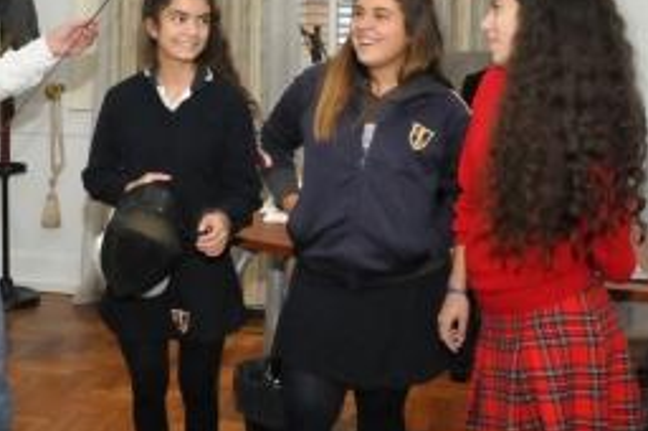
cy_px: 98
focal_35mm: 63
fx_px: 1133
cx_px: 101
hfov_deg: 30.9
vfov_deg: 21.3
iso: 3200
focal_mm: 24
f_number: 9
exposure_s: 1/60
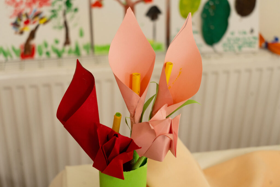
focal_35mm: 60
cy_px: 94
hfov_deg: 33.4
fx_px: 467
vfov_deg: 22.6
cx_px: 140
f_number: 5.6
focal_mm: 60
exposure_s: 1/80
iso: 1600
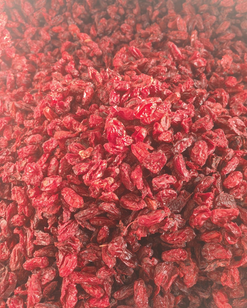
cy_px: 140
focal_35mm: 29
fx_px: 265
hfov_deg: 50.0
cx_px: 125
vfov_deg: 60.3
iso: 250
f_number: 4
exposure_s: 1/100
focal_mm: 6.98
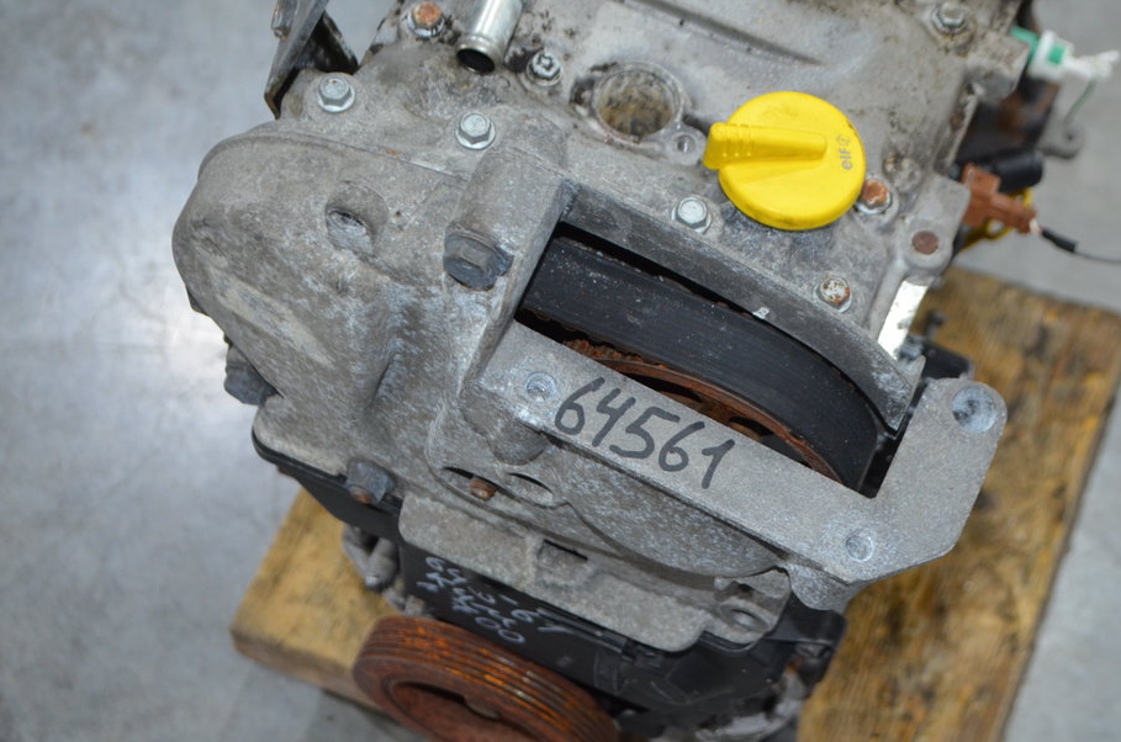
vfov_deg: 19.1
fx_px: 2206
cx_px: 613
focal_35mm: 71
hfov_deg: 28.5
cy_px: 383
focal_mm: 42
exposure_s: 1/60
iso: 1100
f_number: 5.3
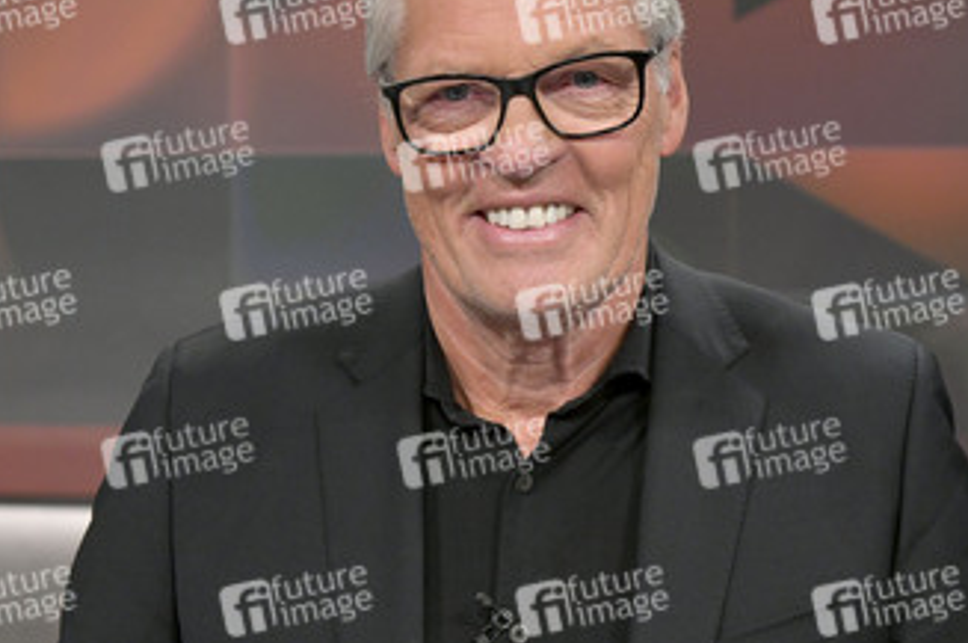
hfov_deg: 29.3
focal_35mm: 69
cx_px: 514
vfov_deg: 19.6
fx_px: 1853
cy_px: 231
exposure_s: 1/200
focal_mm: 50
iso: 2500
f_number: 6.3
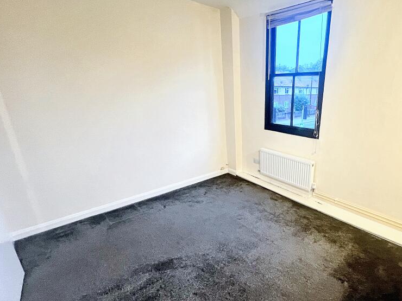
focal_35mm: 18
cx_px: 265
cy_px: 163
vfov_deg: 71.5
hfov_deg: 85.0
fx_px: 209
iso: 250
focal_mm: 1.6
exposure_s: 1/50
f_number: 1.8
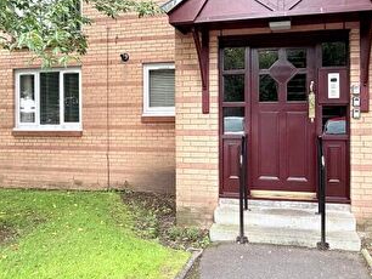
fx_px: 344
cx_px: 210
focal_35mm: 32
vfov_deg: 44.0
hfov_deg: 56.6
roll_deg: +0.4
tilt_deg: -1.2
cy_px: 115
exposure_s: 1/99
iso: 100
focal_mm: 2.22
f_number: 2.2
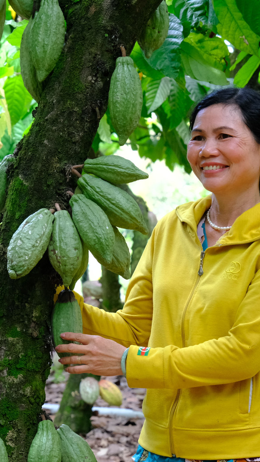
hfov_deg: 8.9
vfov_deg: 15.7
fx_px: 1679
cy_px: 236
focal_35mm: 137
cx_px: 99
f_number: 6.4
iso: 2000
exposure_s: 1/200
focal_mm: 56.5
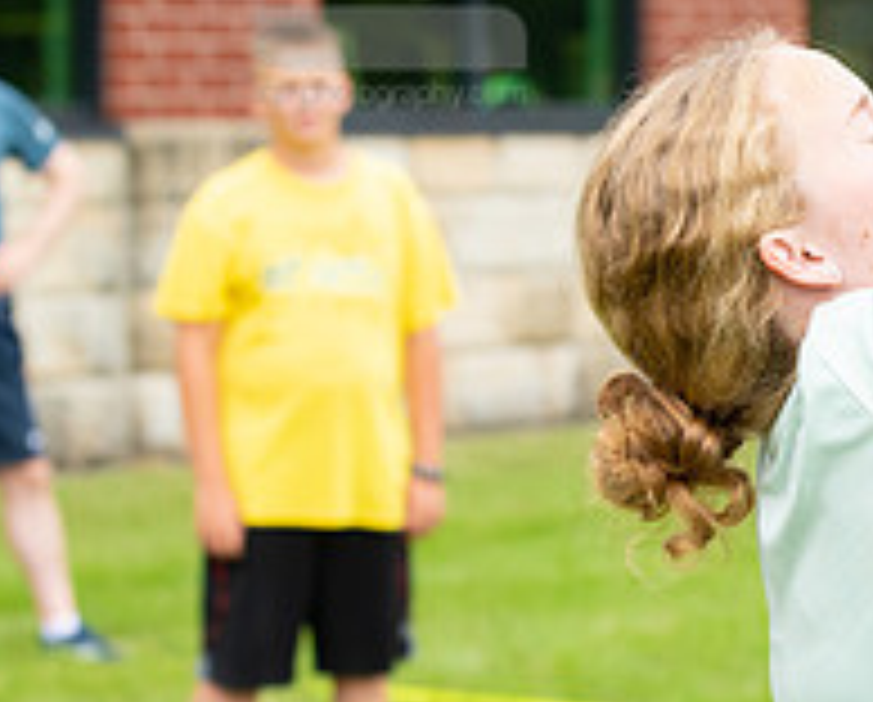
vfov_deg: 7.9
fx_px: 5074
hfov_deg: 9.7
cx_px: 1030
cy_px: 569
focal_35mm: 196
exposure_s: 1/1000
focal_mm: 70
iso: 640
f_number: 4.5
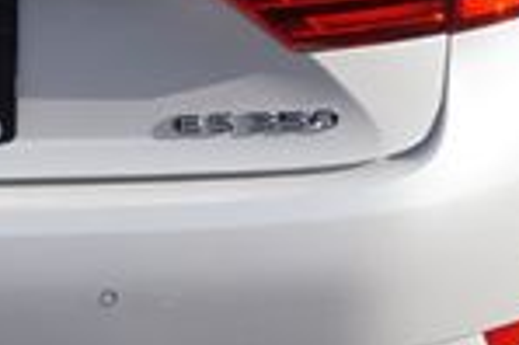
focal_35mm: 142
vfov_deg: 9.6
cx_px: -153
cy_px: -24
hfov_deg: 13.9
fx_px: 2045
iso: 100
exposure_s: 1/250
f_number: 9
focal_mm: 22
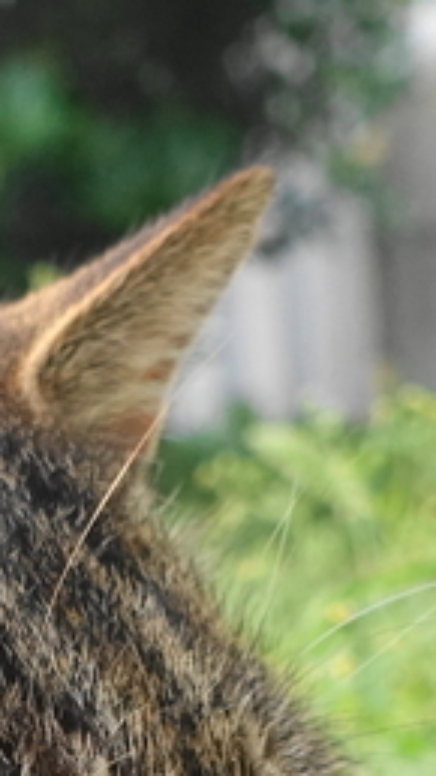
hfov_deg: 10.3
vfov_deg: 17.6
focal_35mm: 117
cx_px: -15
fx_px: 2406
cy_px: 896
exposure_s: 1/250
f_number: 2.8
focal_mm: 8.8
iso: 640
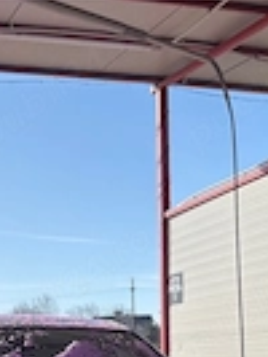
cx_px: 118
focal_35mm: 78
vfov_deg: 21.2
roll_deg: +2.4
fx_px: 804
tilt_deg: -12.2
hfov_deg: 18.9
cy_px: 534
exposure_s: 1/2985
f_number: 1.6
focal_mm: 5.96
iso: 50
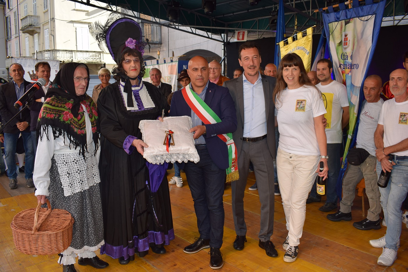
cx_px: 204
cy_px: 136
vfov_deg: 43.7
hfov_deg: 61.9
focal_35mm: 30
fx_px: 340
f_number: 5.6
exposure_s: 1/125
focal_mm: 20
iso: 125
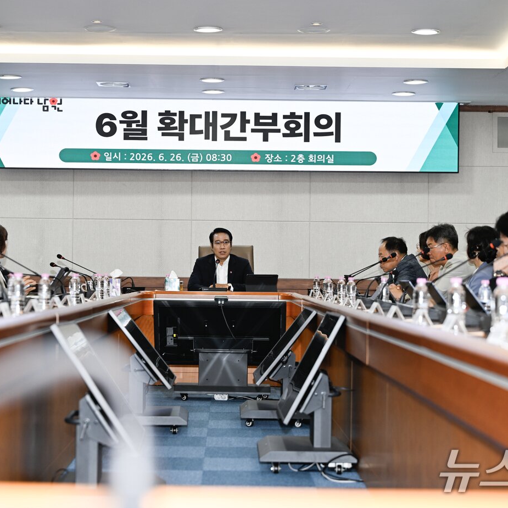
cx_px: 223
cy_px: 253
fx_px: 1494
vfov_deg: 19.3
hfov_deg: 19.3
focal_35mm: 90
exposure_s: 1/200
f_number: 3.5
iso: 250
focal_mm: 70
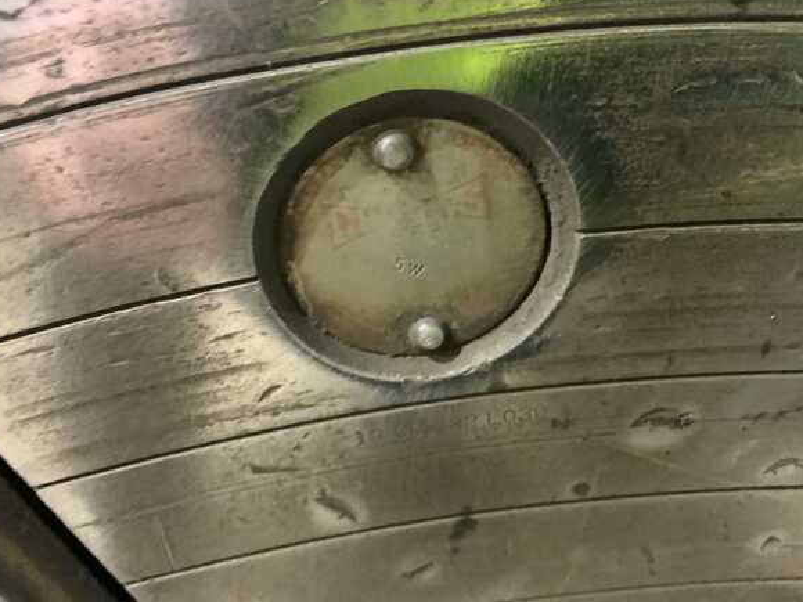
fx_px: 696
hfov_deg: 60.0
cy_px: 293
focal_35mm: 30
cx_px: 400
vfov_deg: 46.8
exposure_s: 1/24
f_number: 1.8
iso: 500
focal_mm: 3
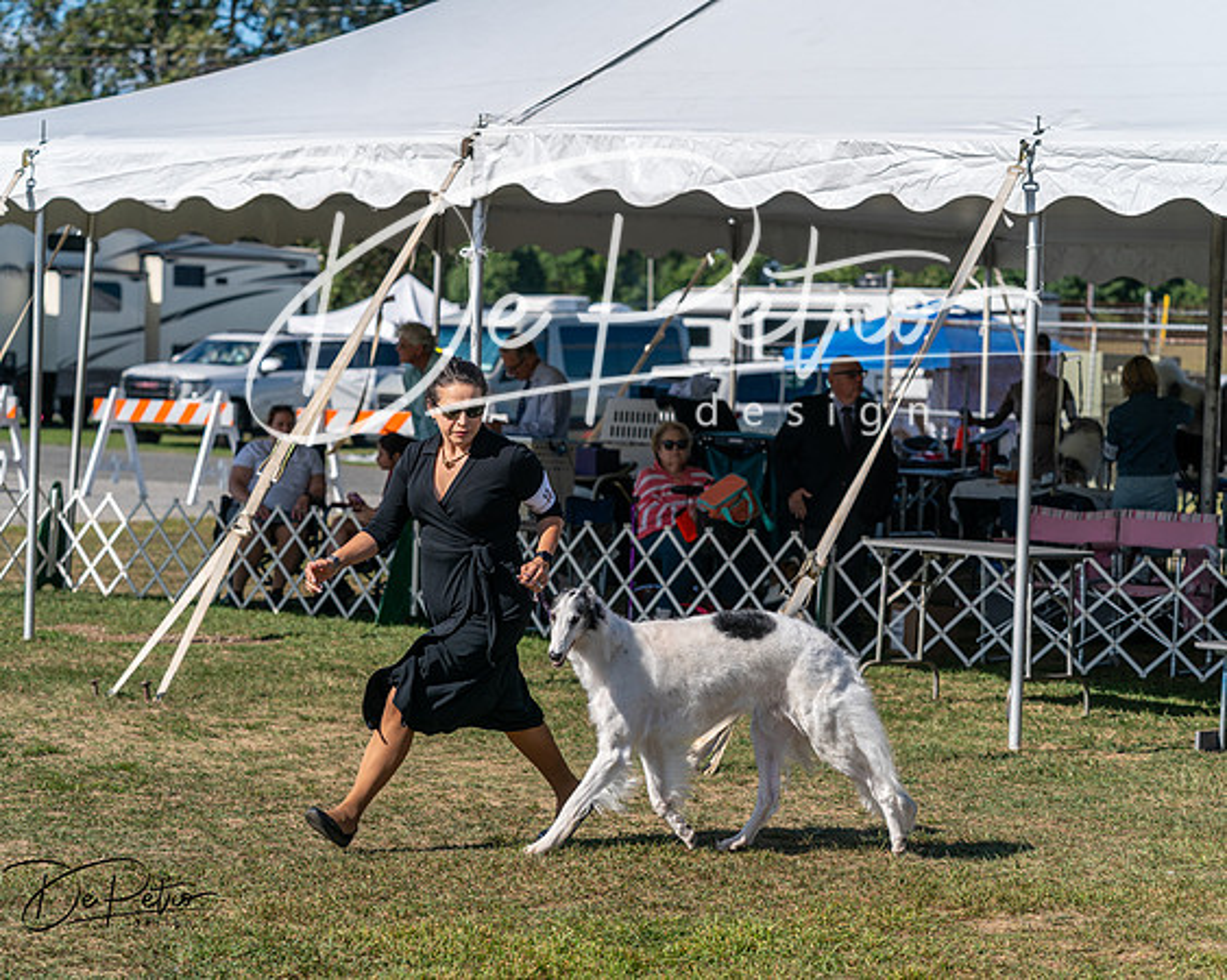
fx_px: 4006
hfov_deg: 17.4
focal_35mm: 110
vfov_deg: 14.0
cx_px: 614
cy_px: 490
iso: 100
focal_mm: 98
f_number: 4.5
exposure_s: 1/1250
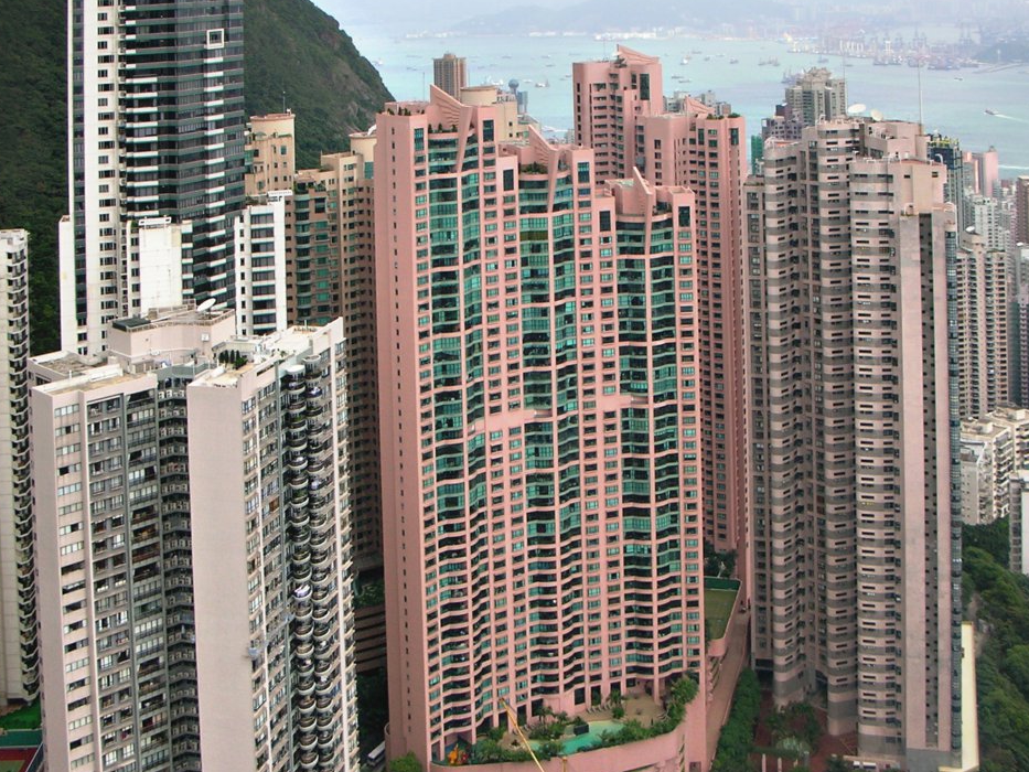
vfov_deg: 32.2
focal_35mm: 45
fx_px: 1338
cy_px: 410
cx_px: 504
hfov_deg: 42.1
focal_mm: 5.8
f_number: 8.5
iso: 50
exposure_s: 1/49
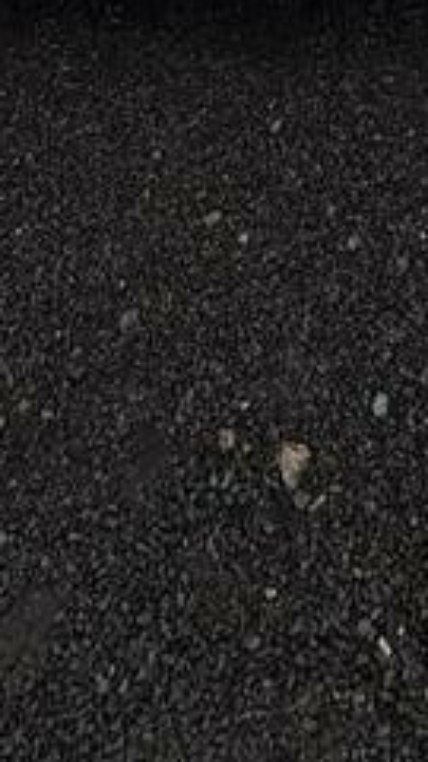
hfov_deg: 20.8
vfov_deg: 22.5
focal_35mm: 57
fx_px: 1150
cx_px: 342
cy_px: -587
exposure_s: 1/727
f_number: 2.2
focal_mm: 2.22
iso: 40
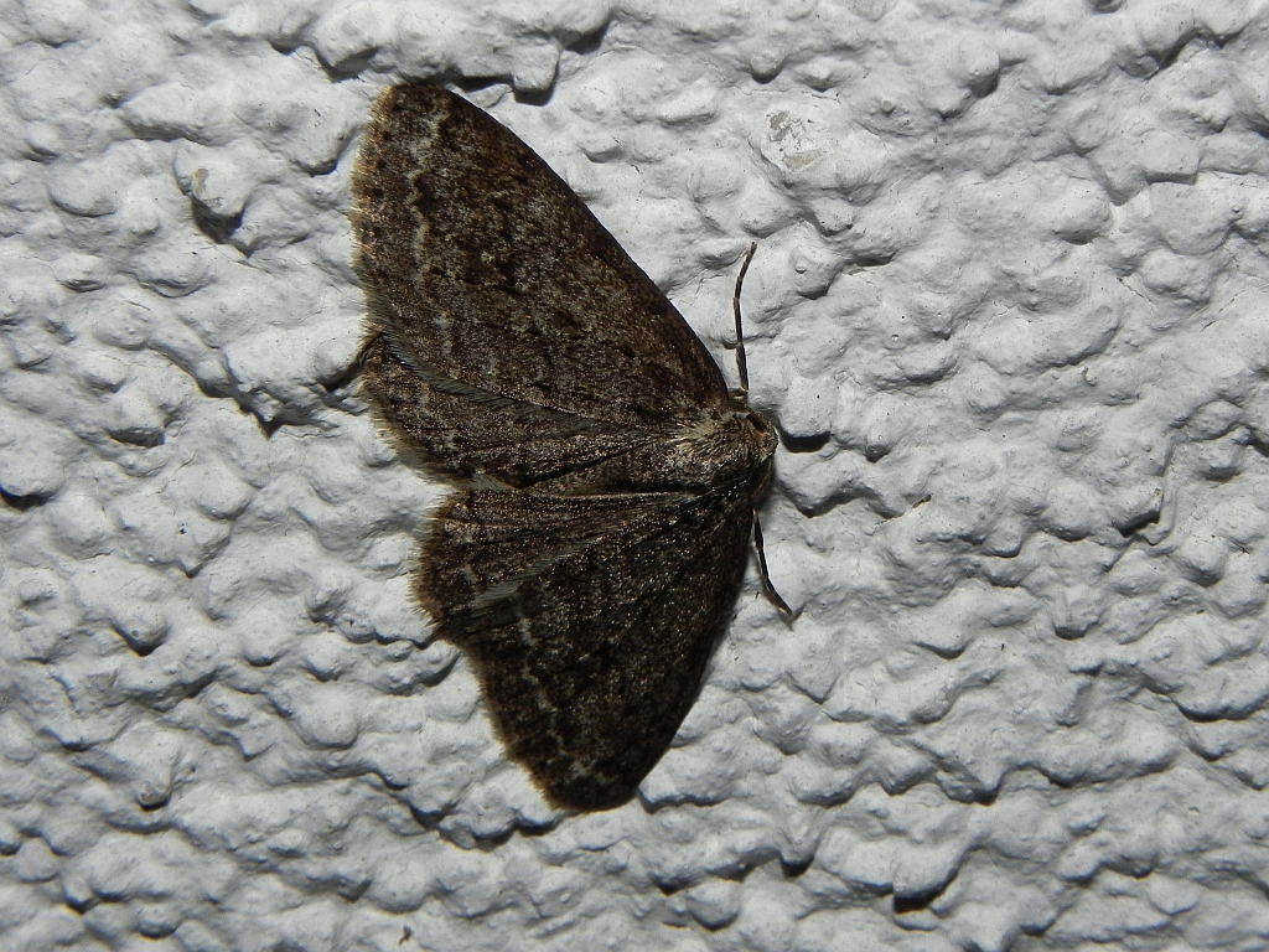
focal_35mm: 95
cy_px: 476
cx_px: 634
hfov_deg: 20.7
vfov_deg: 15.6
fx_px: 3483
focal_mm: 16.9
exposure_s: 1/30
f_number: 8
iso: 200
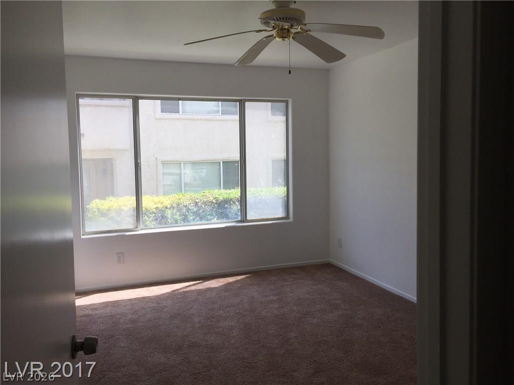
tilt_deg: -5.1
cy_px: 192
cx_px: 257
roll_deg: +1.4
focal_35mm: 29
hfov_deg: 61.7
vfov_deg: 48.2
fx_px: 431
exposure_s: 1/581
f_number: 2.2
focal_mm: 4.15
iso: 32
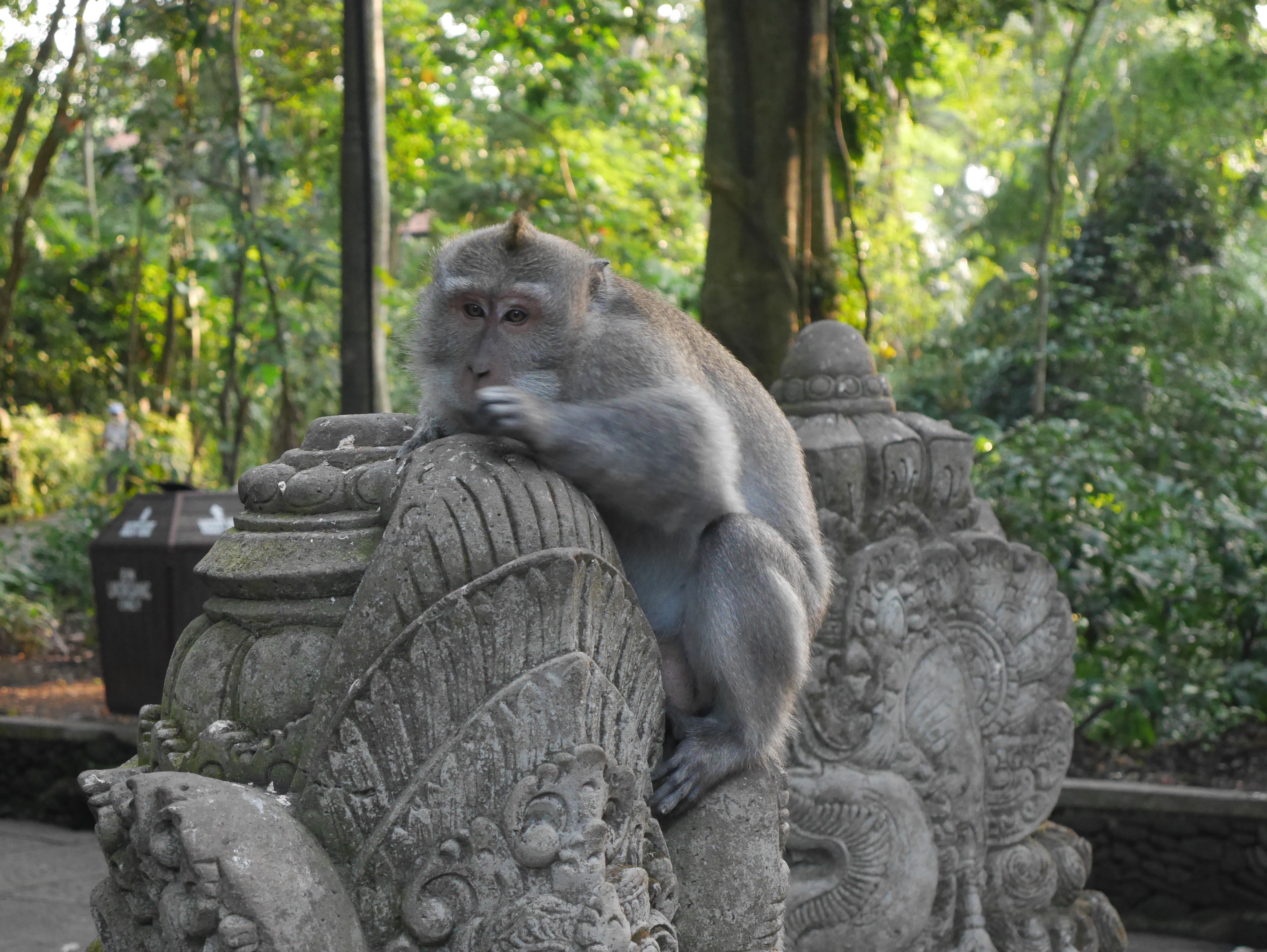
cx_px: 634
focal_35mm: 76
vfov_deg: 19.4
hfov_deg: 25.6
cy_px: 476
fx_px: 2783
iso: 2000
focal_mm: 38
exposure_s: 1/80
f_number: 5.5
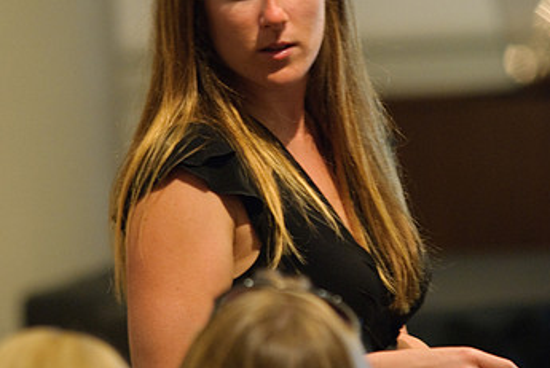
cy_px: 105
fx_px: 6562
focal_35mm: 429
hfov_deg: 4.8
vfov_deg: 3.2
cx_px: 297
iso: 800
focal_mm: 170
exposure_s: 1/30
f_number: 2.8
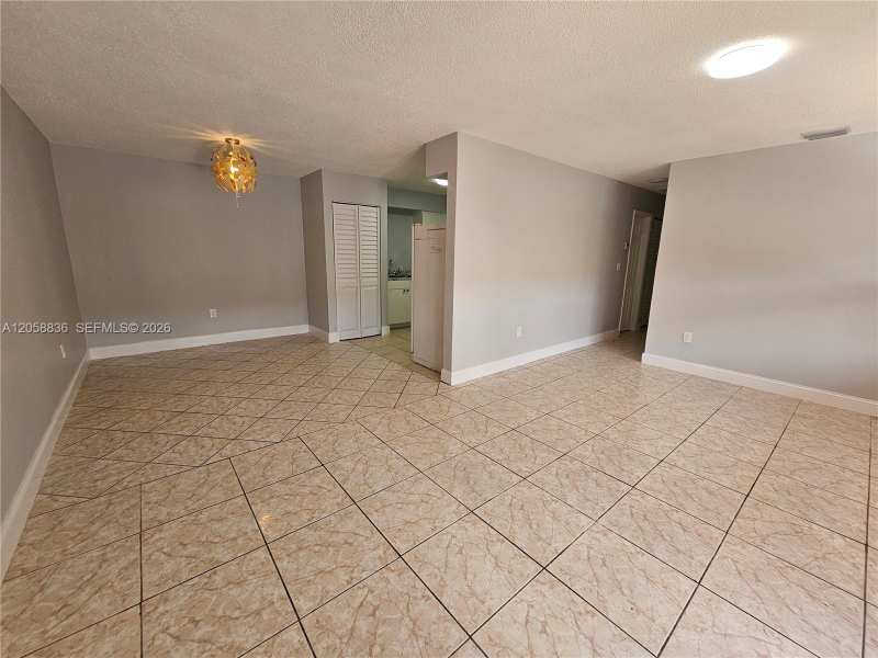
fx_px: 330
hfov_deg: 106.2
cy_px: 329
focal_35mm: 13
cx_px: 439
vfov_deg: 89.9
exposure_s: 1/60
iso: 64
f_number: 2.2
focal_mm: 2.2
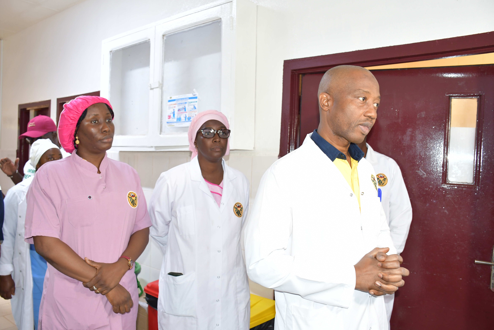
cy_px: 165
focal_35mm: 30
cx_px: 247
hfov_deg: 61.9
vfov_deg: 43.6
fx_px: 412
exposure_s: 1/60
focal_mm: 20
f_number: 5
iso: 1000
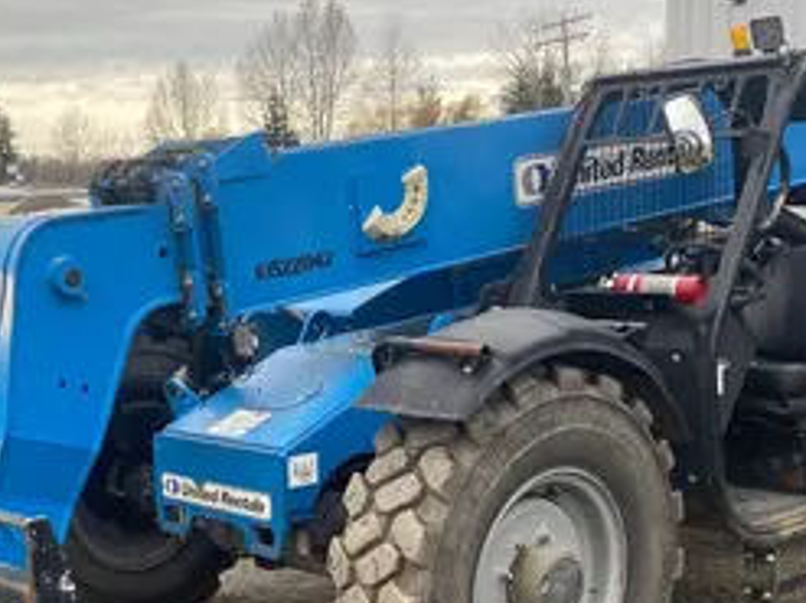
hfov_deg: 33.0
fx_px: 1350
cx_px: 281
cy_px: 487
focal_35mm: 58
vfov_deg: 24.8
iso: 32
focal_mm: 4.25
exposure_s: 1/153
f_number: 1.8
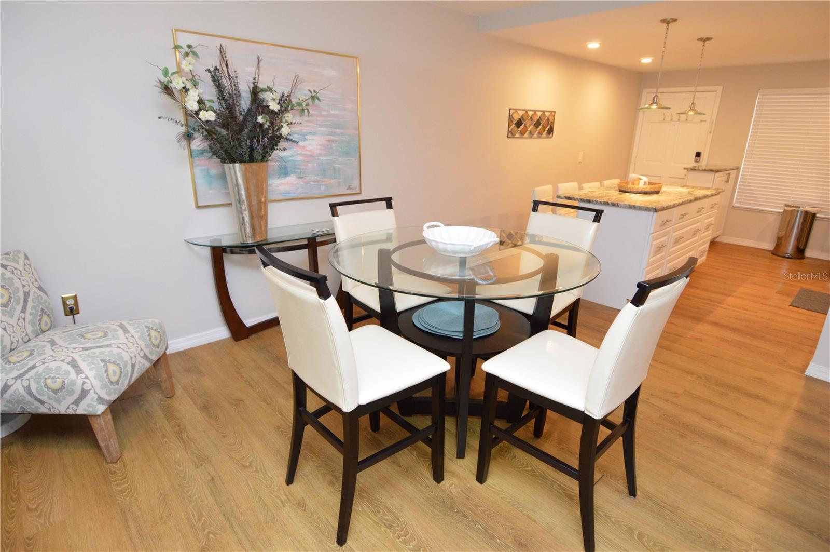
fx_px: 415
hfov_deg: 90.1
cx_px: 415
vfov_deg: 67.3
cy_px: 276
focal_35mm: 18
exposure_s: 1/60
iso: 1250
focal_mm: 12
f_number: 4
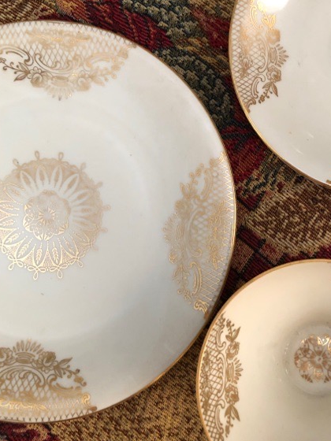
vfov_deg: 38.1
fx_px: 637
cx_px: 258
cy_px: 179
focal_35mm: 50
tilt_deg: -82.7
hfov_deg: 28.6
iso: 100
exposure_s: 1/9
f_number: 1.8
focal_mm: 3.99
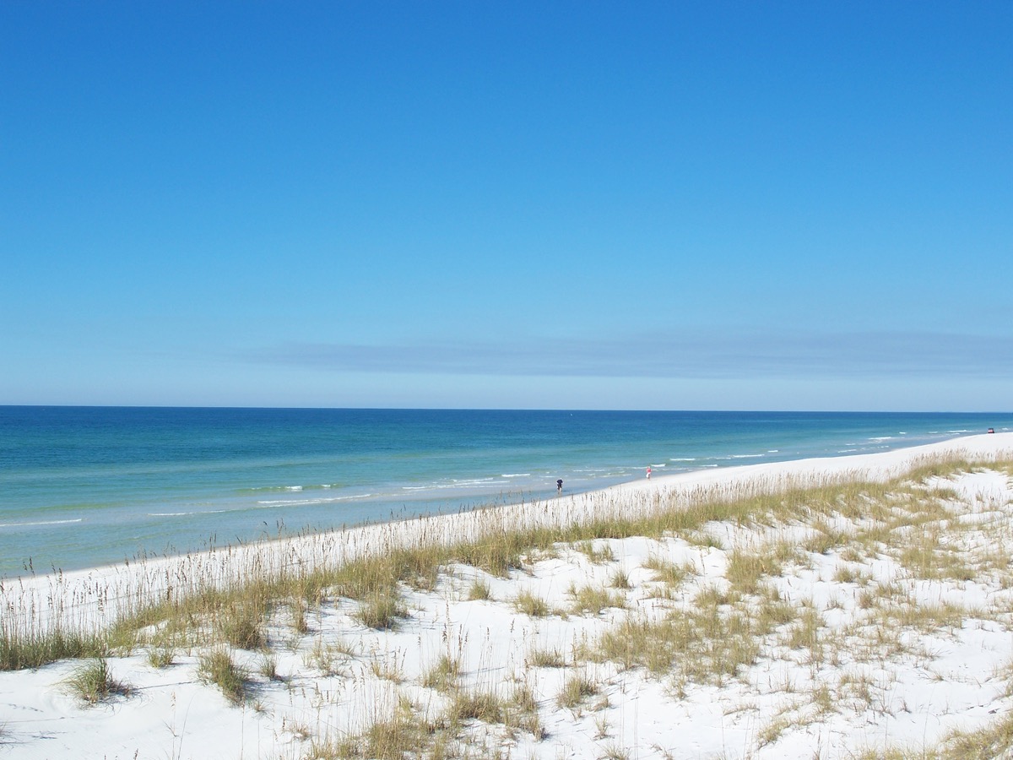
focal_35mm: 43
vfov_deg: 33.6
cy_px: 380
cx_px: 506
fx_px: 1258
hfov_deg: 43.9
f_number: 4.5
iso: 64
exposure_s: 1/500
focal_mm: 9.1
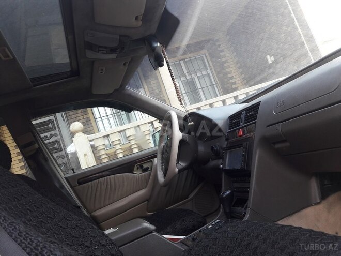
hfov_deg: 63.4
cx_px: 170
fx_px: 276
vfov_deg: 49.7
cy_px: 128
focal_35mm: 28
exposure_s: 1/50
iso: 50
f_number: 1.9
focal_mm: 3.7
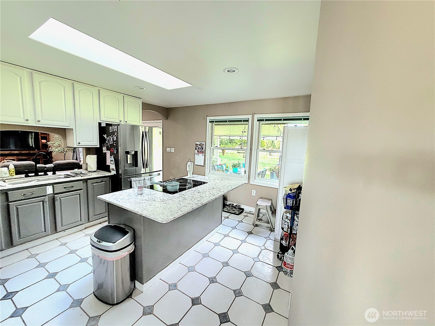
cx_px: 218
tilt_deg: -7.8
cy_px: 163
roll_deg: -1.6
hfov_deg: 102.1
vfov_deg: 85.7
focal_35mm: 14
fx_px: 176
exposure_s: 1/60.2
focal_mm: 2.22
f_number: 2.2
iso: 250
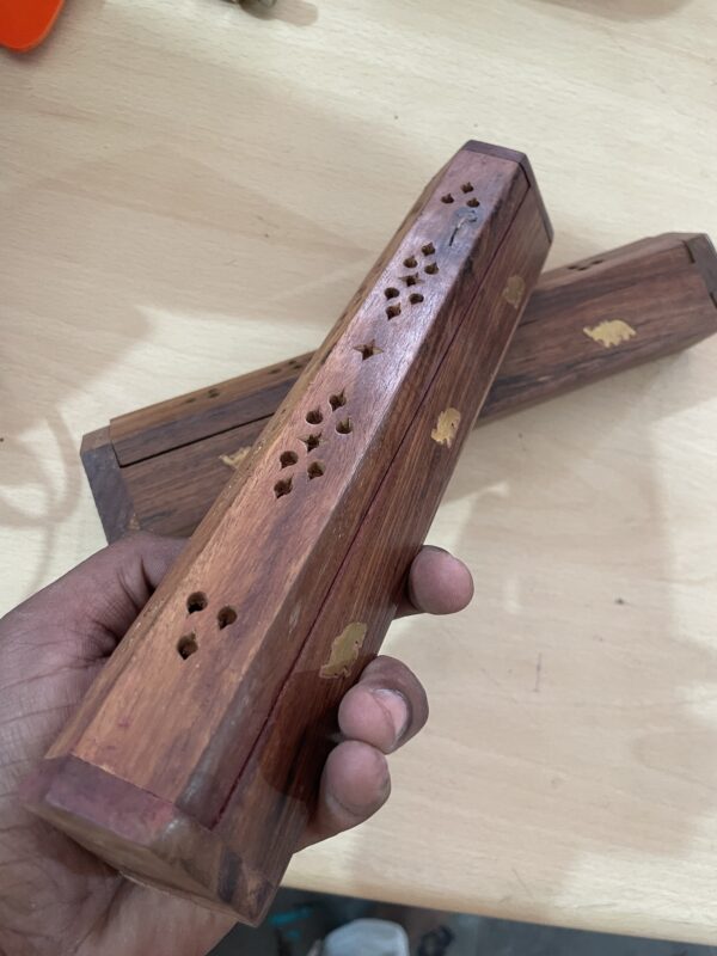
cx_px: 358
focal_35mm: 26
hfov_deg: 53.1
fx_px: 718
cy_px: 478
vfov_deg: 67.3
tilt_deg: -77.9
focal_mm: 4.2
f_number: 1.6
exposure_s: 1/50
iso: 160
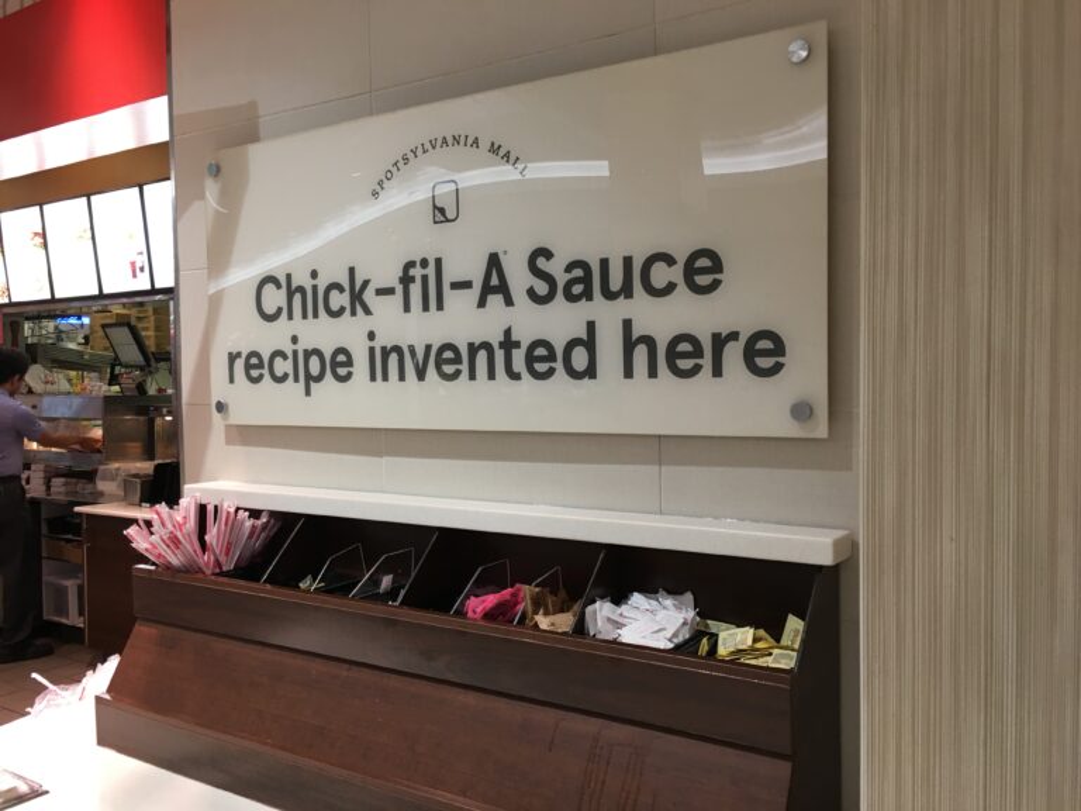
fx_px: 906
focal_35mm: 29
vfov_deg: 48.2
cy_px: 406
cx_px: 540
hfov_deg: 61.7
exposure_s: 1/15
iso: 32
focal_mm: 4.15
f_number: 2.2
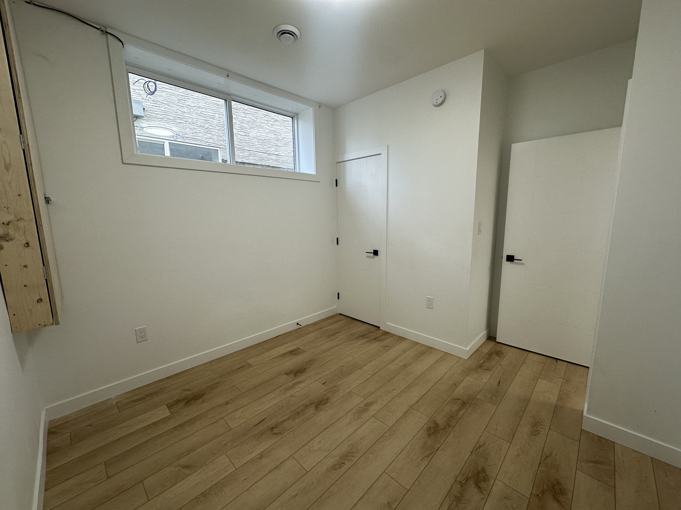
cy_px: 255
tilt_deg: -8.4
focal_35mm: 14
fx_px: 275
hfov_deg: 102.1
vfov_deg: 85.7
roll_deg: +0.7
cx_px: 340
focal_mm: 2.22
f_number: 2.2
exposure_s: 1/120
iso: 125
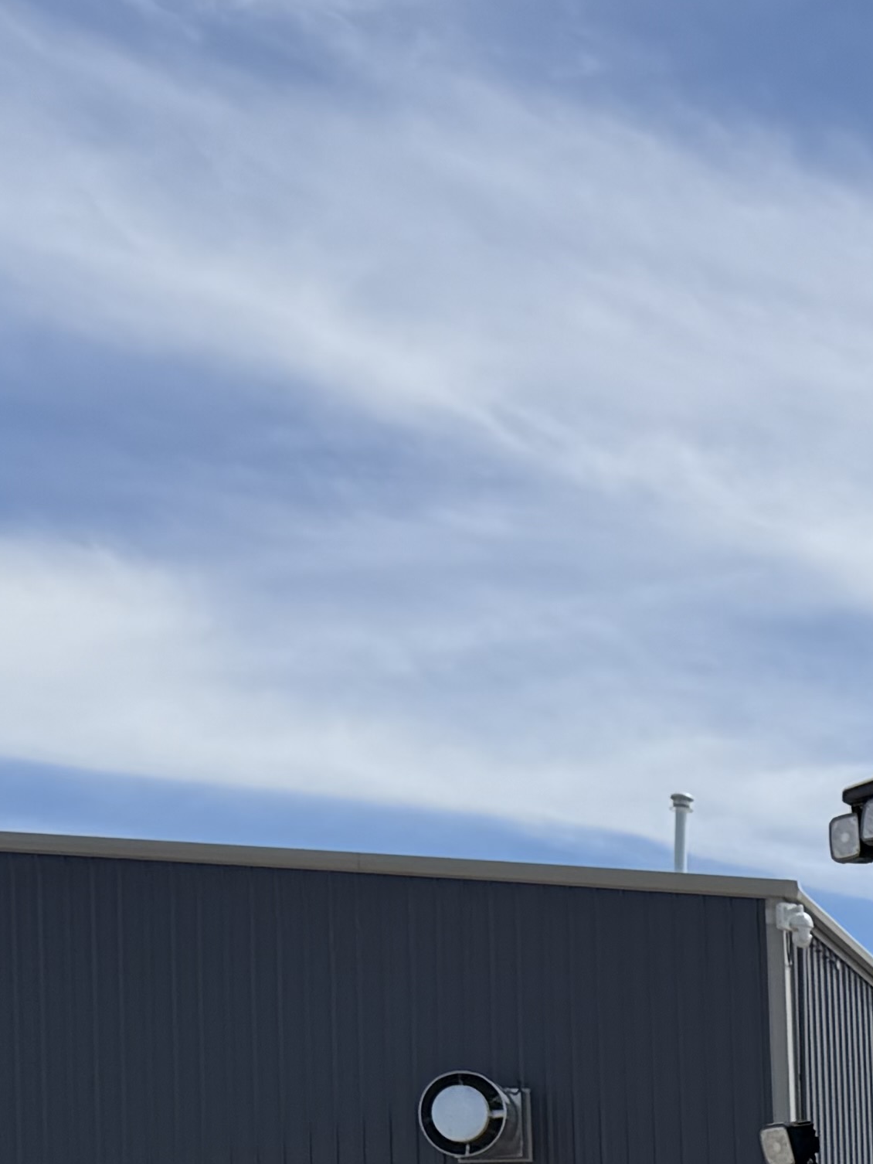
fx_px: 3059
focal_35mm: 91
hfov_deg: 14.3
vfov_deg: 19.4
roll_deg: -0.6
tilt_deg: -1.9
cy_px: 1615
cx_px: 1595
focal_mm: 6.76
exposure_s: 1/6173
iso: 80
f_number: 1.78
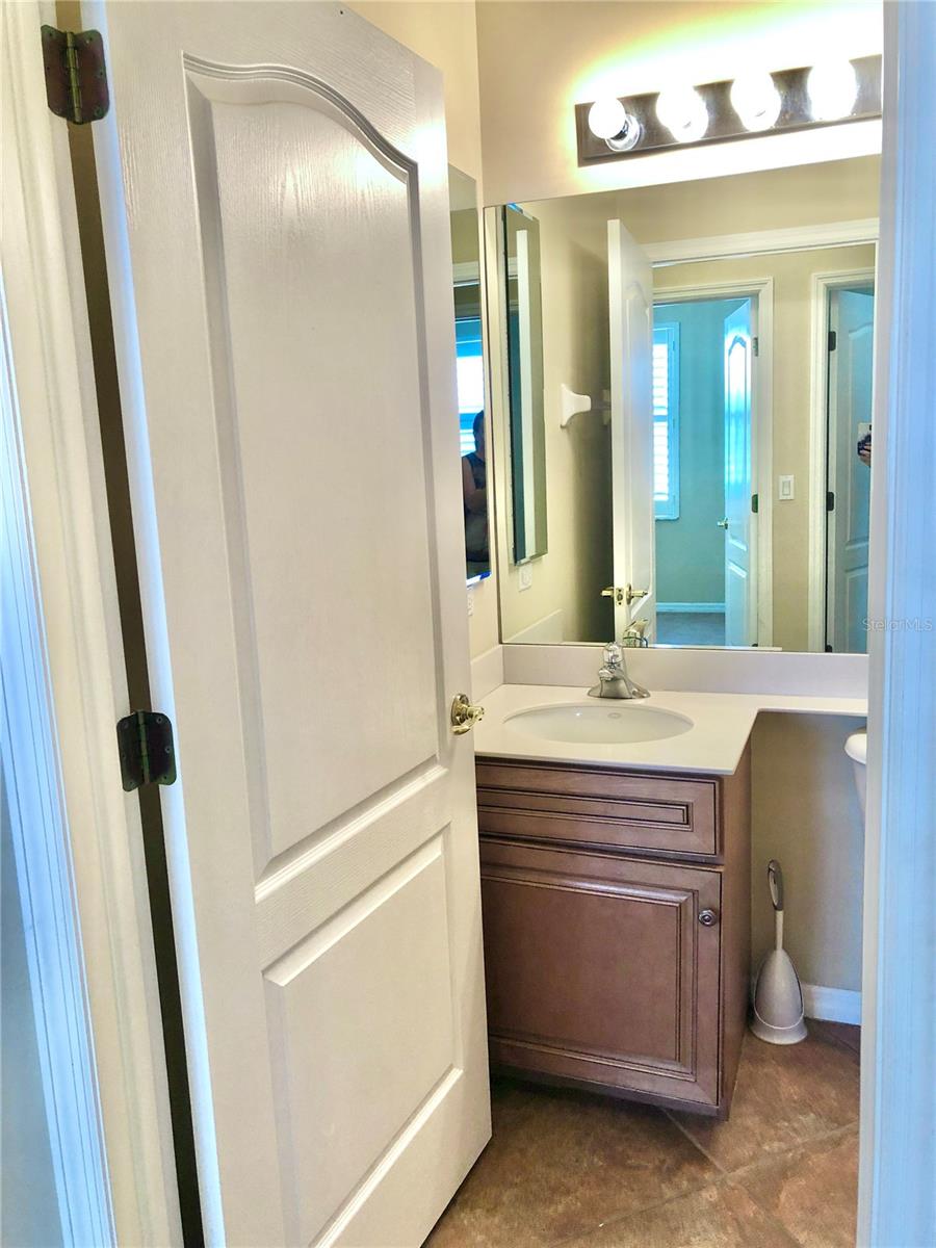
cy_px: 624
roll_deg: +2.7
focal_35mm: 28
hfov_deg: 49.7
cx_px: 468
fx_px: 1009
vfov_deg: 63.4
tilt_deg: -10.8
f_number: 1.8
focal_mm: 4
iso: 40
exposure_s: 1/20
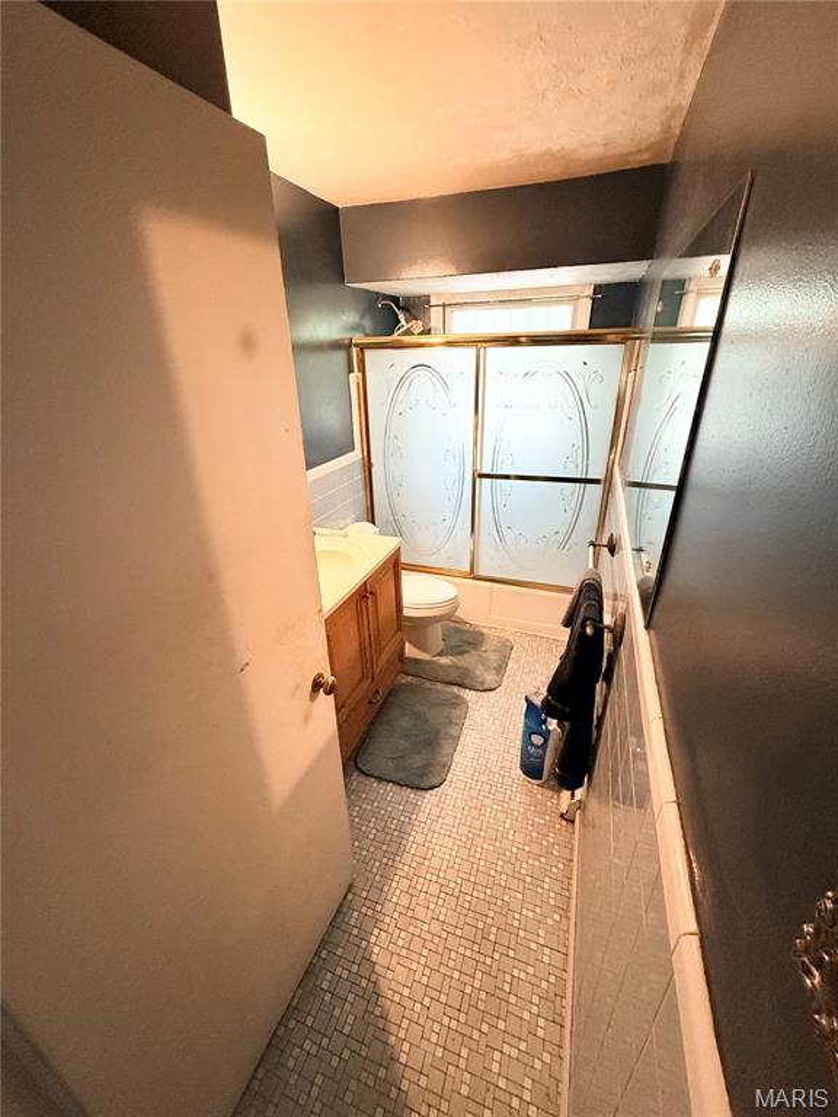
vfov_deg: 102.1
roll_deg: +1.2
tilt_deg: -23.7
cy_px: 558
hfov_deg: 85.7
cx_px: 419
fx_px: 452
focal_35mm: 14
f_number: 2.2
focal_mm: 2.22
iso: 500
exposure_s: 1/60
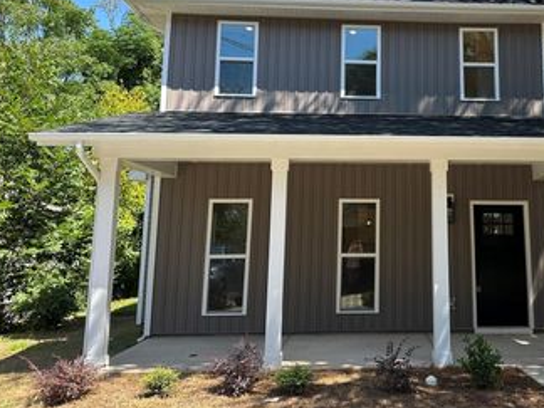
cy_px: 137
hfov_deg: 48.6
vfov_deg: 38.2
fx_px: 581
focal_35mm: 37
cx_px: 393
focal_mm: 6.86
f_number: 1.78
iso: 80
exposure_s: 1/1050
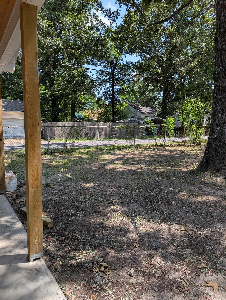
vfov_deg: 71.5
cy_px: 150
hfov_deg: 56.9
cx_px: 113
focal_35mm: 24
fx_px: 208
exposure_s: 1/417
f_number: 1.68
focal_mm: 6.9
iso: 20
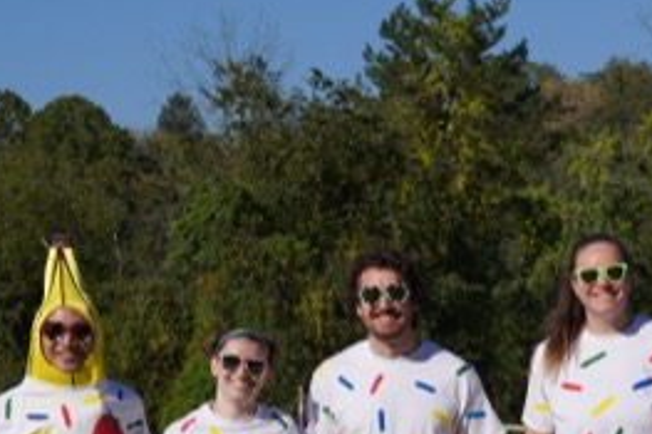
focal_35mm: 128
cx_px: 595
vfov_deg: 10.6
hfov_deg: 15.8
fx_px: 2317
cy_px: 481
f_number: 5.6
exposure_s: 1/1000
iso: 100
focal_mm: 48
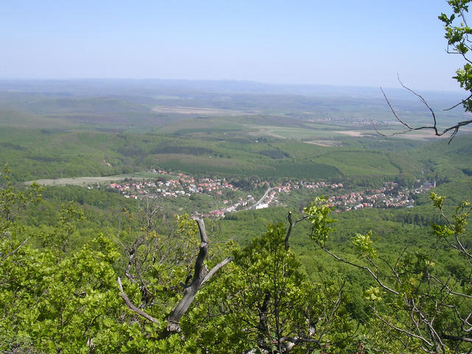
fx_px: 559
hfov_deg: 45.8
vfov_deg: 35.1
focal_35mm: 41
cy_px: 177
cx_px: 236
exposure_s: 1/219
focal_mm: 6.2
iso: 100
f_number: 5.8
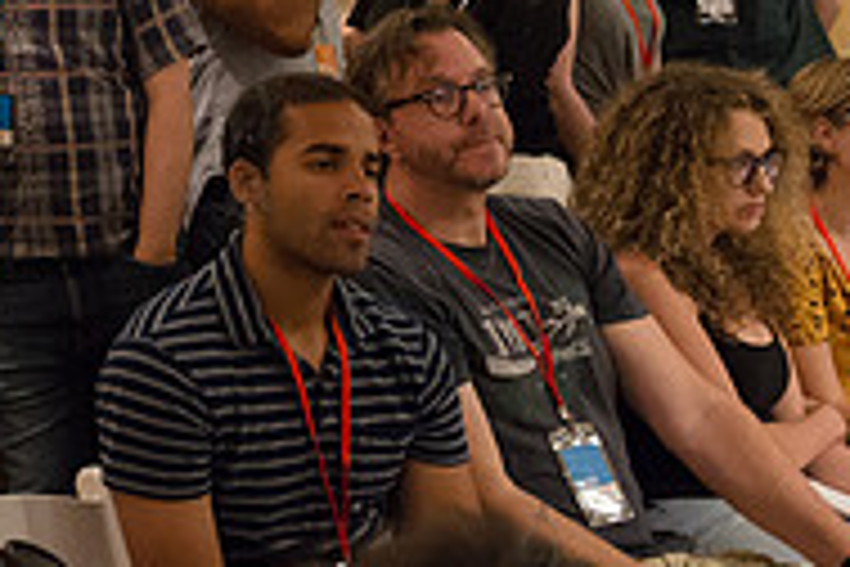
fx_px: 1960
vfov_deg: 15.9
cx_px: -333
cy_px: -74
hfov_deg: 21.5
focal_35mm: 83
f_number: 3.5
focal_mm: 27
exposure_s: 1/200
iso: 3200
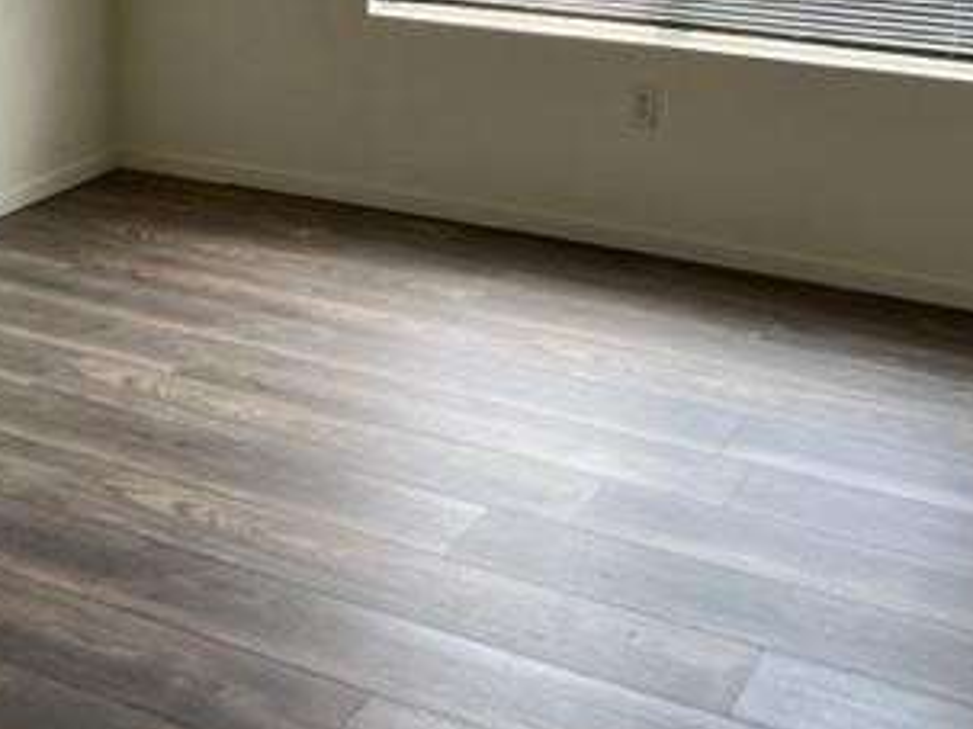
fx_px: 1545
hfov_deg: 34.9
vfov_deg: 25.2
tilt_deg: -12.1
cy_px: -13
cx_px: 491
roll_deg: -0.5
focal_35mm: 55
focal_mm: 5.7
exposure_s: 1/60
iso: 64
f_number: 1.5
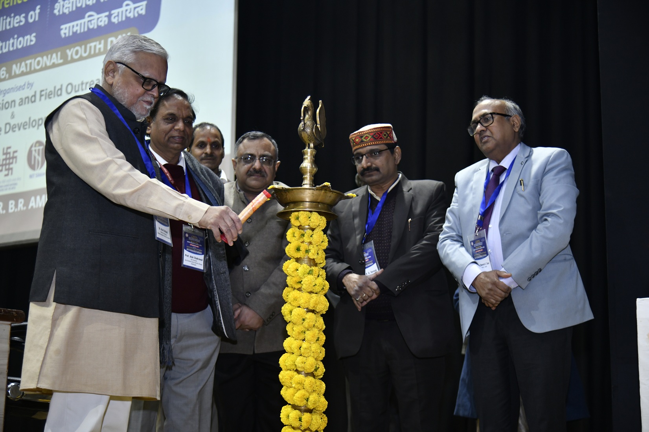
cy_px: 216
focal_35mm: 52
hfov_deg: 38.2
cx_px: 324
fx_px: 937
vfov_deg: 26.0
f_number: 4
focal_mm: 52
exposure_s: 1/125
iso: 800
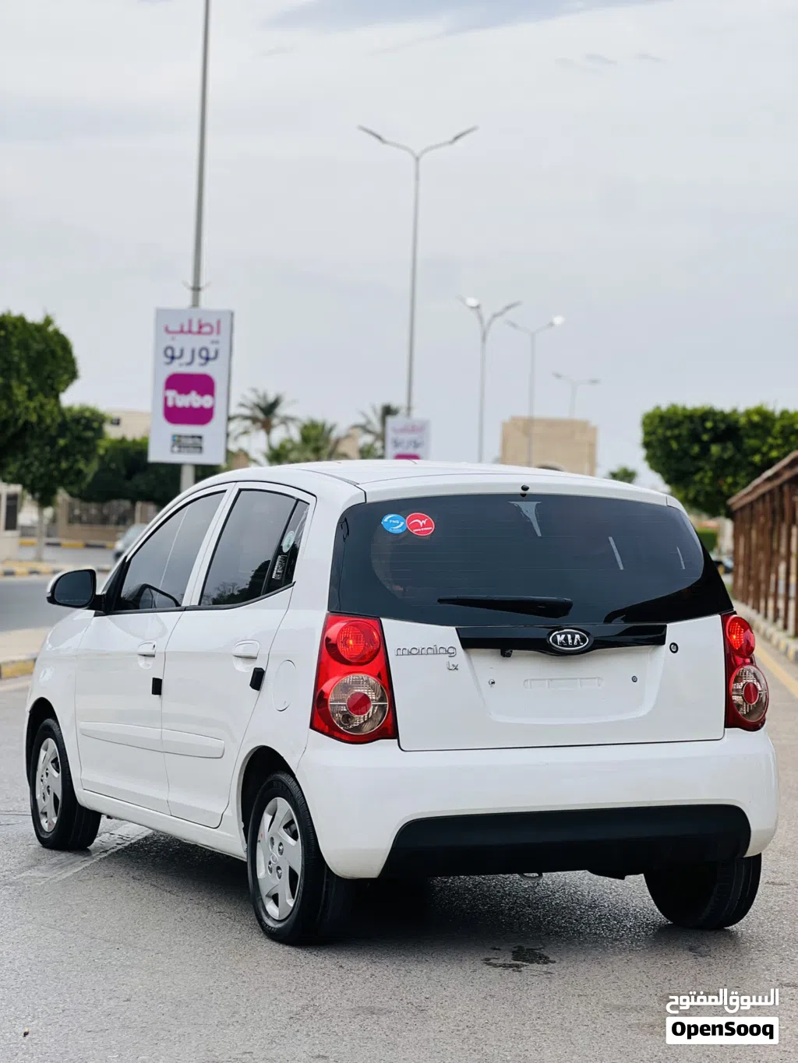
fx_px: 2366
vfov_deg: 25.3
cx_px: 399
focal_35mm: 77
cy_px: 532
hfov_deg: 19.1
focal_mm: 9
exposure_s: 1/161
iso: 25
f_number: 2.8
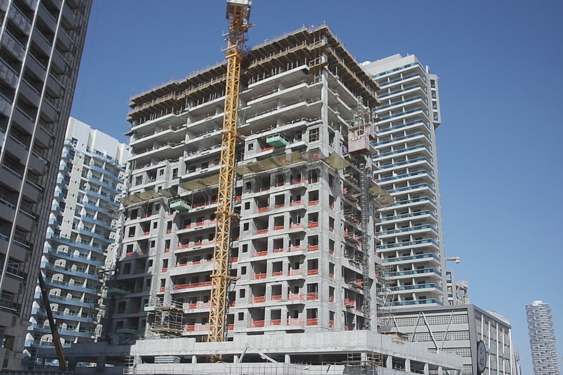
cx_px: 282
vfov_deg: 41.1
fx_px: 500
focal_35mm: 32
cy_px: 188
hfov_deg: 58.7
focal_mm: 21
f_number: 5
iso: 200
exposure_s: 1/1600
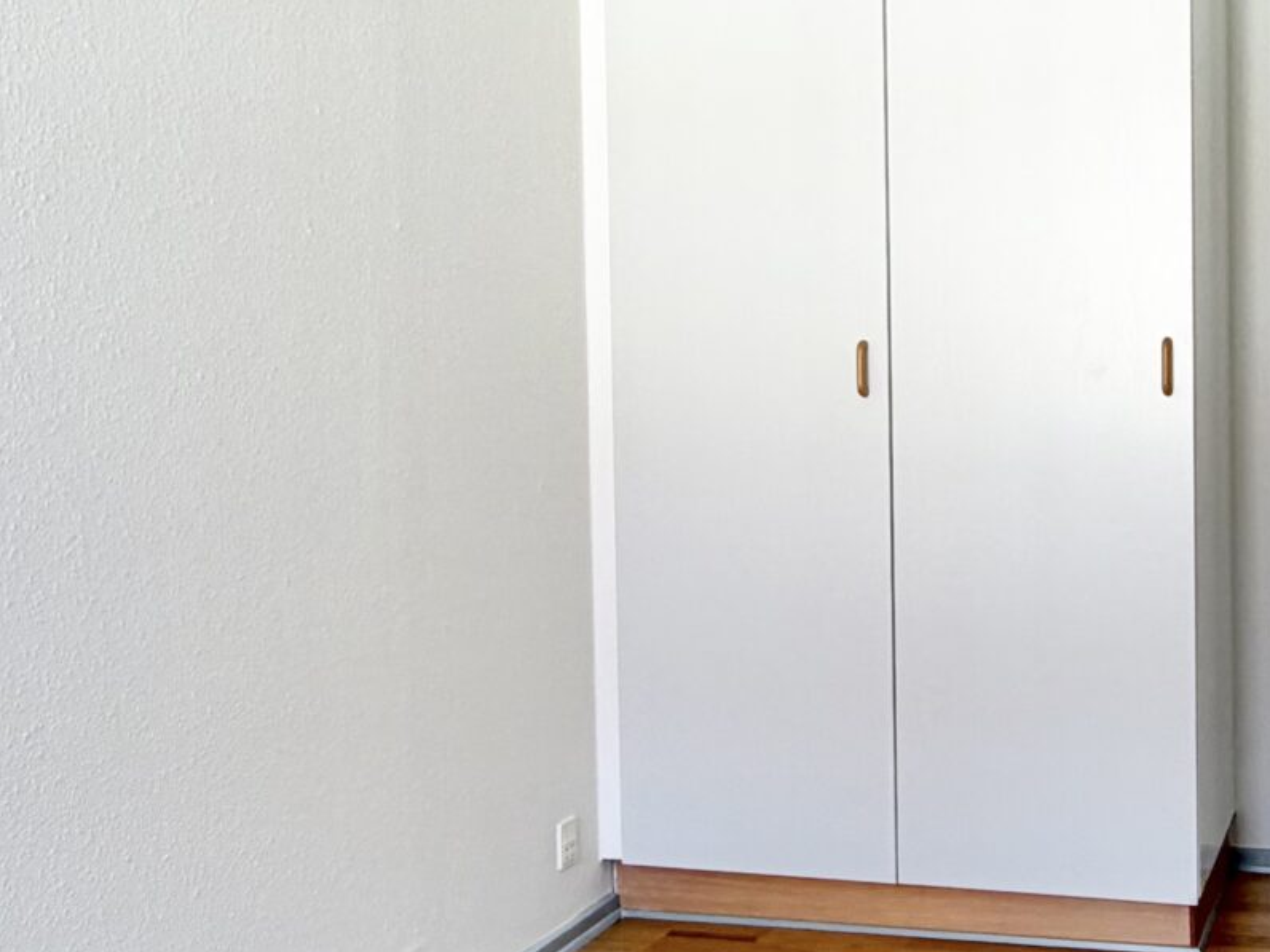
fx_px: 1651
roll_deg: +1.3
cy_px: 370
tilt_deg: -1.6
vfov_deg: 32.1
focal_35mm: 45
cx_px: 1047
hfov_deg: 40.1
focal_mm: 2.22
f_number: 2.2
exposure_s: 1/121
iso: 64
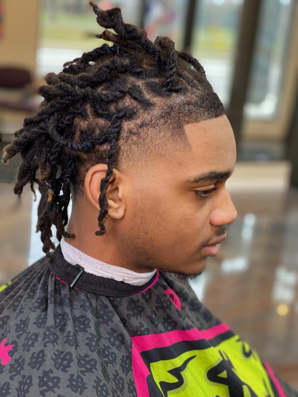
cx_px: 149
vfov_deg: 36.8
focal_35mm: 52
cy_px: 198
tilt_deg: -15.4
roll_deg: -6.5
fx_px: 597
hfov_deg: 28.0
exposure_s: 1/40
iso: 125
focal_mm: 6
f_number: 2
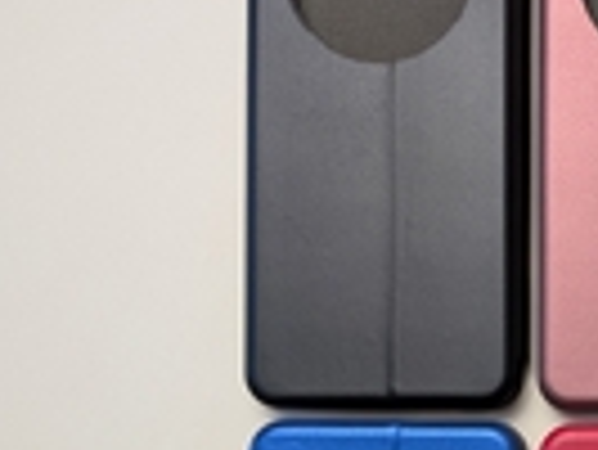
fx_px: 1245
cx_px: 679
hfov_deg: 24.9
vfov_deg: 20.0
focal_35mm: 72
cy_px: 421
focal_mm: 6.9
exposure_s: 1/23.8
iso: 25
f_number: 1.68
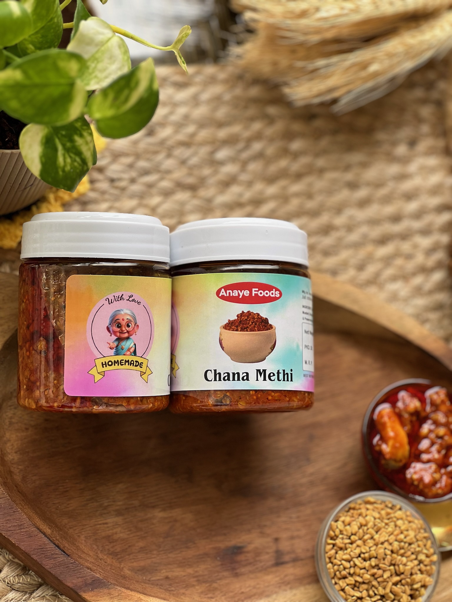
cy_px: 301
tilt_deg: -64.1
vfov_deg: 25.3
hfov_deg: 19.1
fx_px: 1341
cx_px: 226
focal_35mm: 77
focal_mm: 9
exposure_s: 1/121
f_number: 2.8
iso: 25
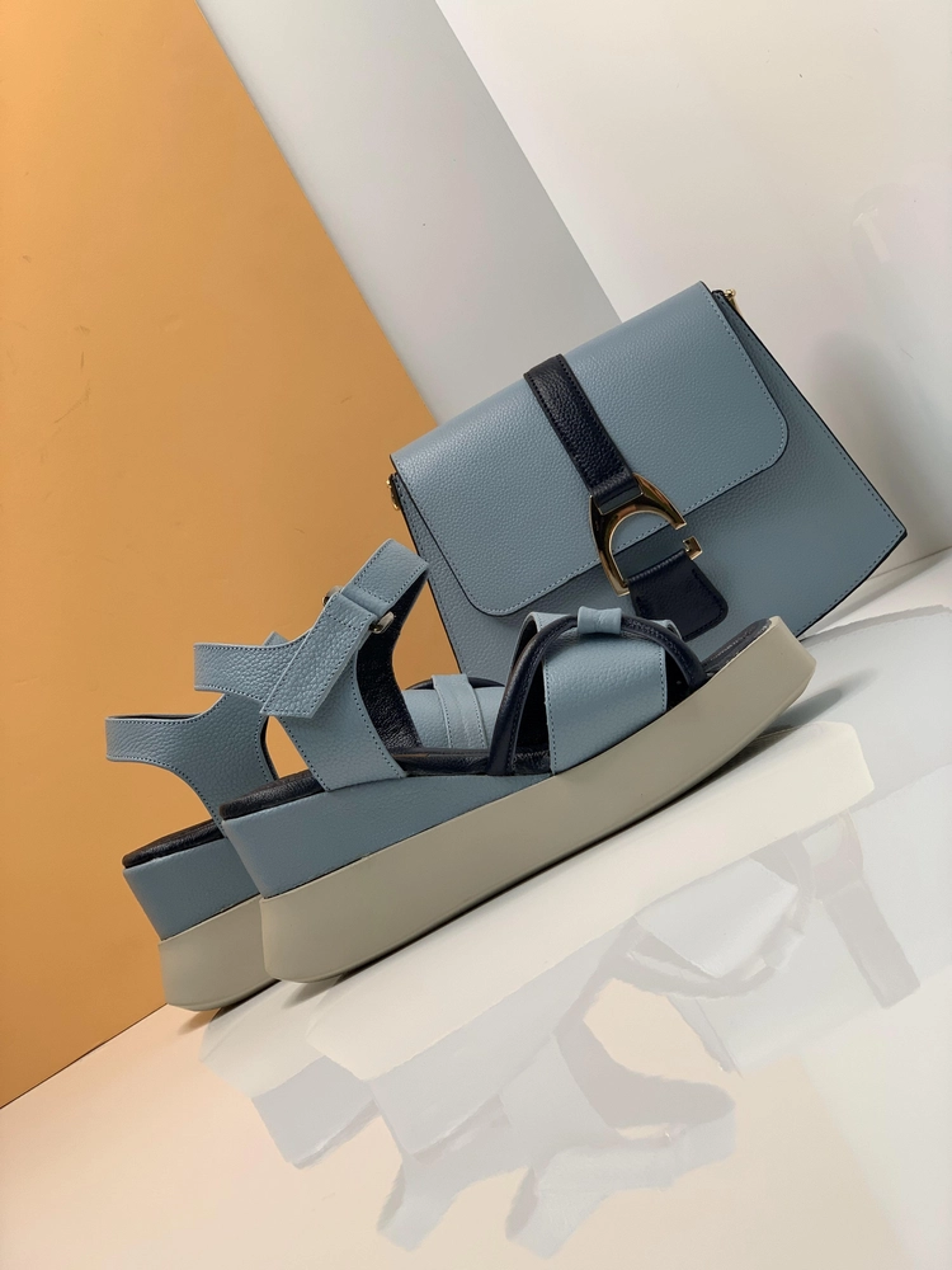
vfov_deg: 36.8
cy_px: 635
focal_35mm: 52
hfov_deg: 28.0
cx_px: 476
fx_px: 1907
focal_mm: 6
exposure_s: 1/100
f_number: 2.4
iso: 25
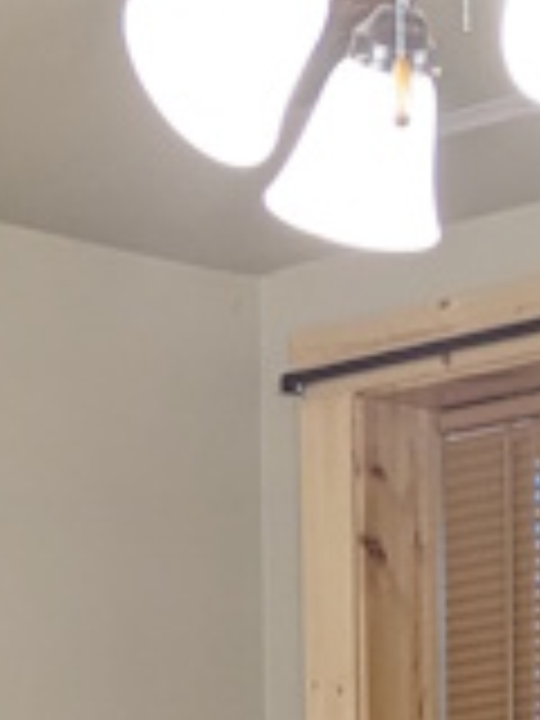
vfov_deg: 10.2
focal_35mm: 150
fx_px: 3120
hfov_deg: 9.8
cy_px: 2052
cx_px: -61
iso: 280
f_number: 1.85
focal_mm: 6.81
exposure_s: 1/60
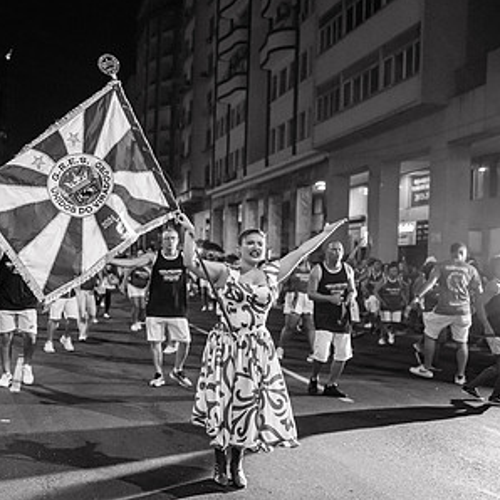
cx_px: 73
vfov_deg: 38.3
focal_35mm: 44
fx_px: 719
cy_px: 242
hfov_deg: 36.5
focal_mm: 24
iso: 5000
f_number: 2
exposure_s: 1/200
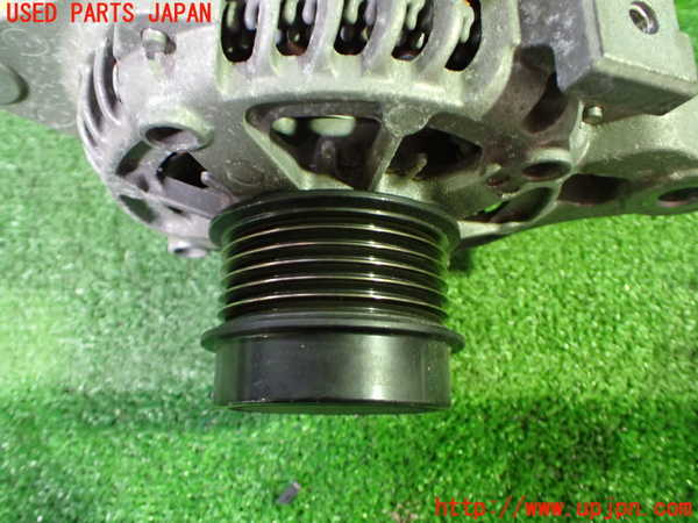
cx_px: 349
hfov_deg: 60.0
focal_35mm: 30
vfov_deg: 46.8
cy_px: 262
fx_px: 605
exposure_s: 1/30
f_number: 2.3
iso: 1000
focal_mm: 5.4
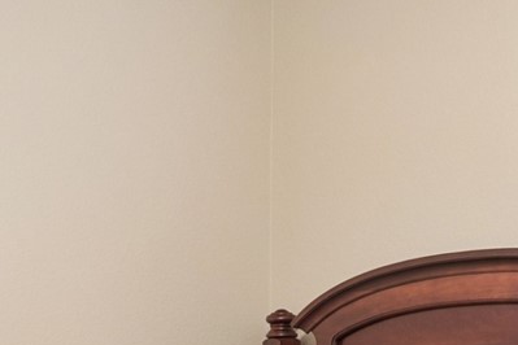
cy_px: 451
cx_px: 60
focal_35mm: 101
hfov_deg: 19.9
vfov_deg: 13.1
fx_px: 1449
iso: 250
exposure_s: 1
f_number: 8
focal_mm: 18.5
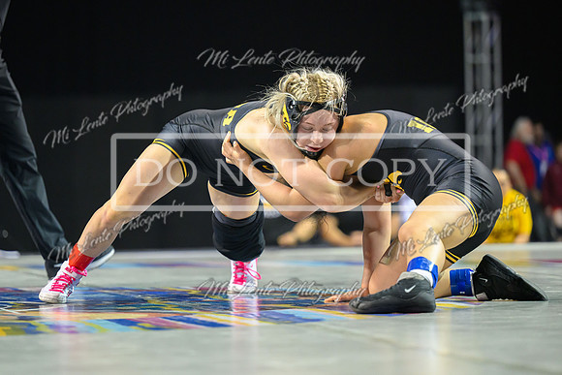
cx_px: 265
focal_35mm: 172
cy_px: 207
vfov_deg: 8.0
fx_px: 2684
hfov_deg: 12.0
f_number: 2.8
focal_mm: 150
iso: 5000
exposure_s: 1/800
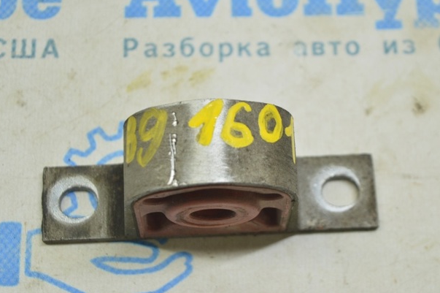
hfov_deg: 23.3
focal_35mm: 88
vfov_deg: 15.6
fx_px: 1069
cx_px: 230
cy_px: 139
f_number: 5.6
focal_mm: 55
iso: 400
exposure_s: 1/20
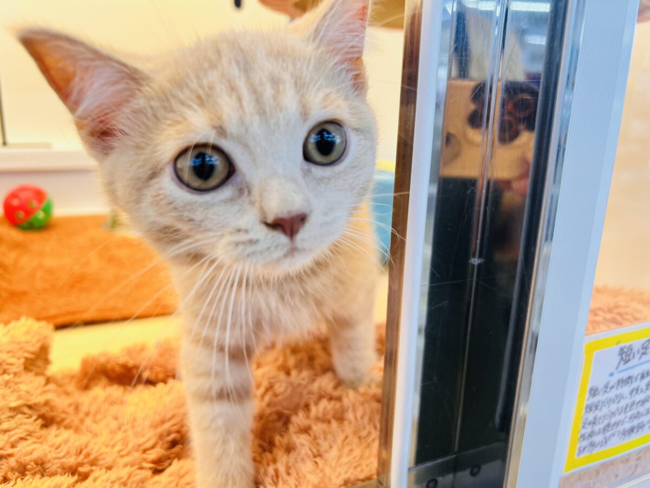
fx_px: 488
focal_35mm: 26
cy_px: 244
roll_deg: -2.3
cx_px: 325
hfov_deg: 67.3
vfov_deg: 53.1
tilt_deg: -16.7
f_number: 1.5
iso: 125
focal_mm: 5.7
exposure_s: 1/100
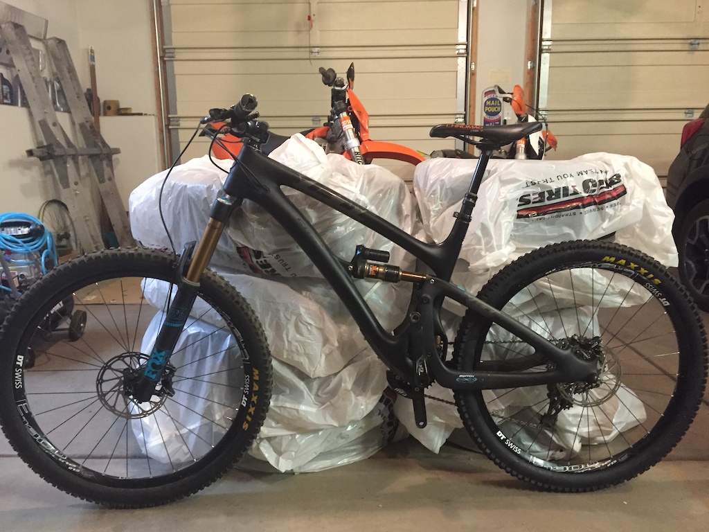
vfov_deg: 48.2
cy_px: 266
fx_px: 594
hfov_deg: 61.7
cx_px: 354
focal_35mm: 29
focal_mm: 4.15
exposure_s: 1/15
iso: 320
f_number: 2.2
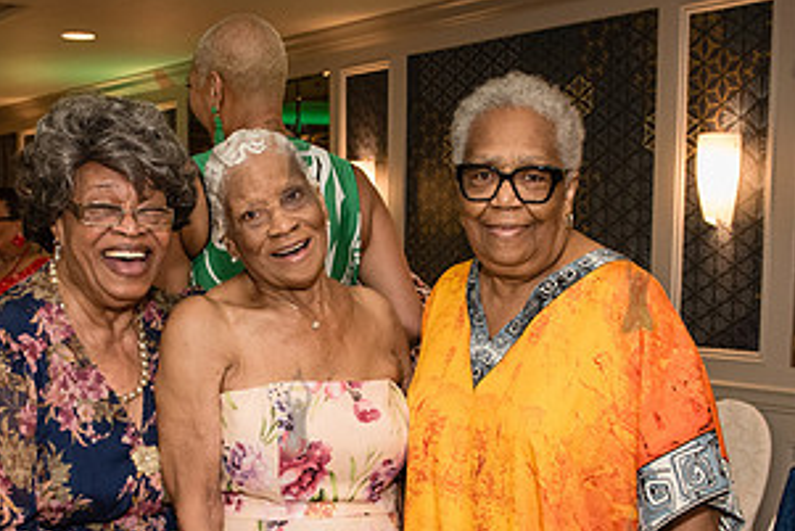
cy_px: 399
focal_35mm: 60
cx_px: 321
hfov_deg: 33.3
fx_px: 1326
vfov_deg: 22.4
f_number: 3.5
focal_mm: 24
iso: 1600
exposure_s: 1/160
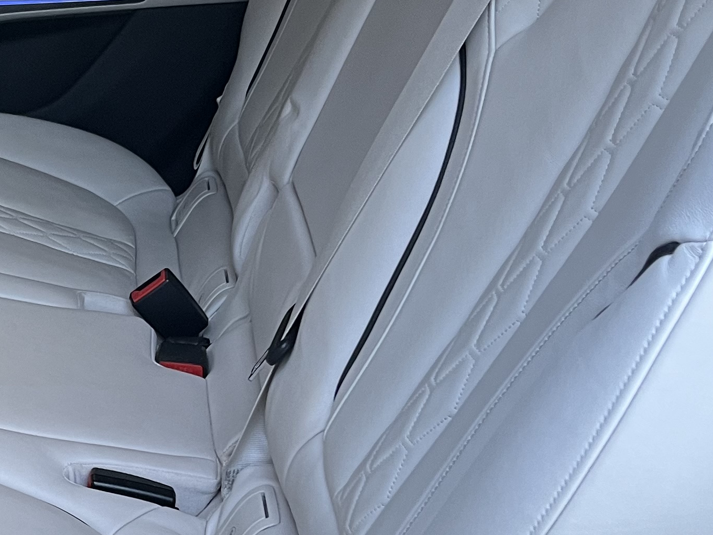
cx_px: -118
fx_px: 1586
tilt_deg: -21.7
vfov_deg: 19.1
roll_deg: +3.6
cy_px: 256
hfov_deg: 23.4
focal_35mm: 77
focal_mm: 5.1
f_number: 1.6
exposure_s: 1/50
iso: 125
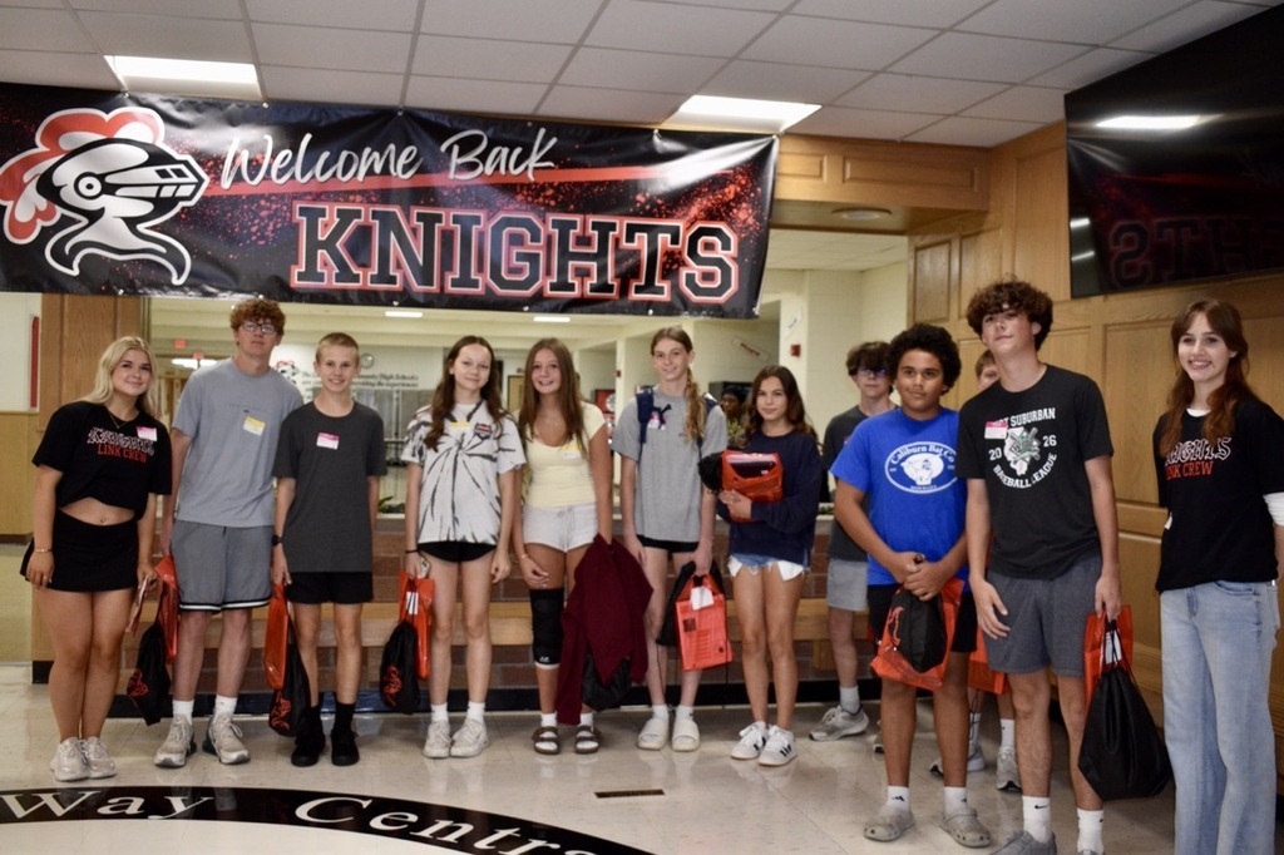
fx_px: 1284
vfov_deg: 36.8
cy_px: 428
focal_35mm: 36
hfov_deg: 53.1
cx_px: 642
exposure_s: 1/160
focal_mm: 24
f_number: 4
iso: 800
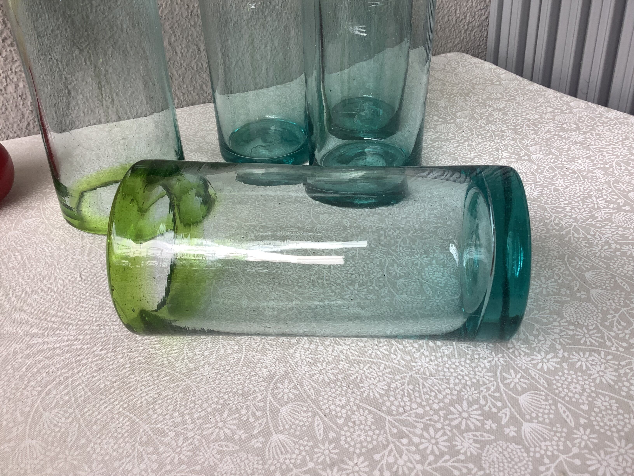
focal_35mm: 31
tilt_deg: -30.8
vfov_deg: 45.4
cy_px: 238
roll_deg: +3.9
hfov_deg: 58.4
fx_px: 568
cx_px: 317
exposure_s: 1/144
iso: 25
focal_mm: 3.3
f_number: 2.4
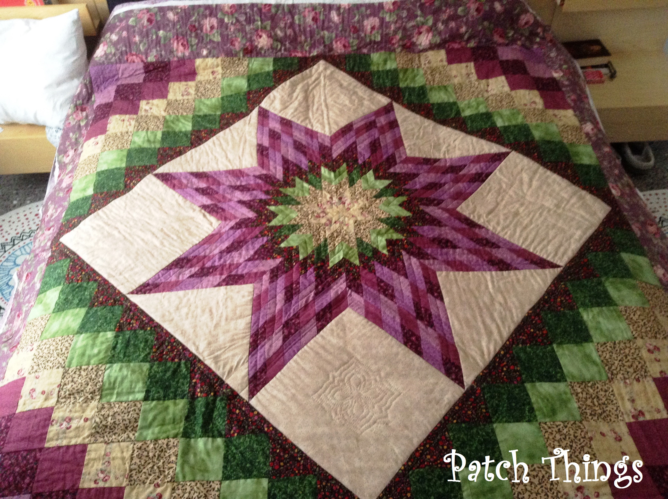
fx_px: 636
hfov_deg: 55.4
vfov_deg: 42.8
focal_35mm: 33
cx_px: 334
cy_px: 250
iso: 160
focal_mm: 3.3
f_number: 2.4
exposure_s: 1/24
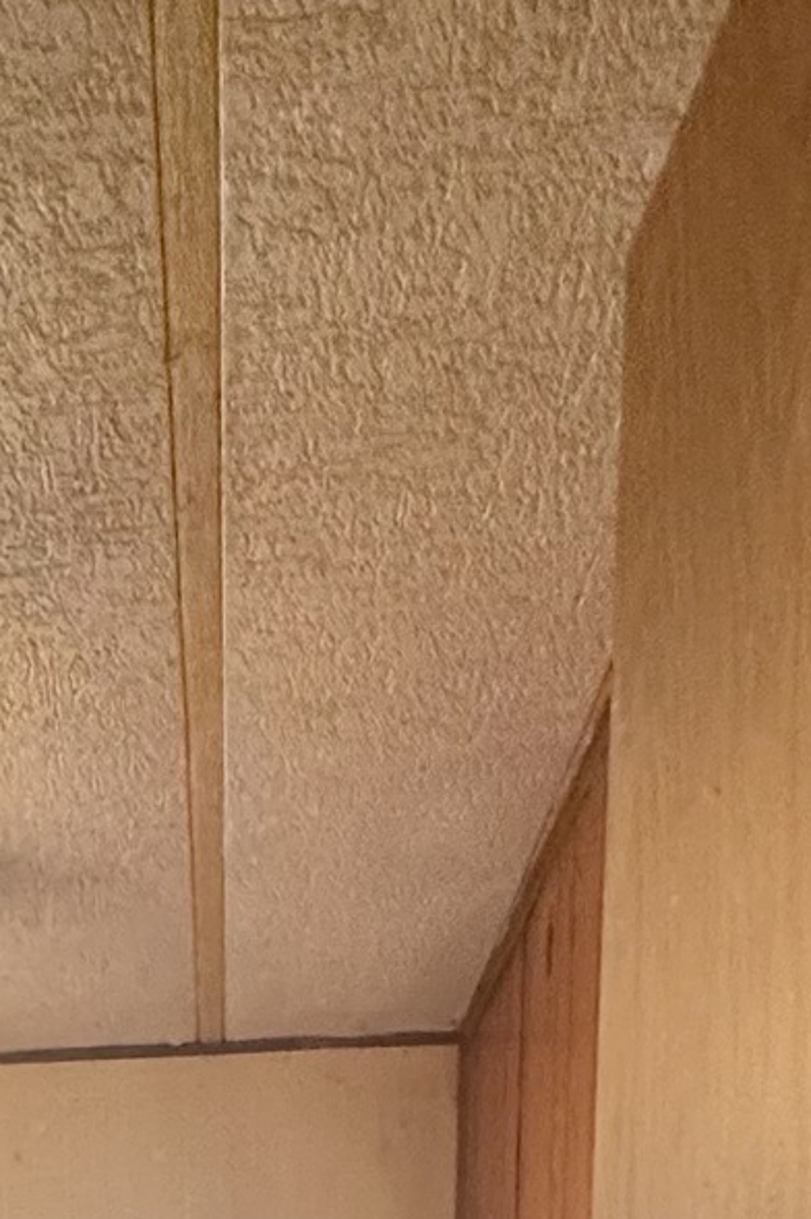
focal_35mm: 57
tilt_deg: -18.6
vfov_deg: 21.8
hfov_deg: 23.3
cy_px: 2204
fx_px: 1928
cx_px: 126
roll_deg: +3.1
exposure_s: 1/60
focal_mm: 2.22
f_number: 2.2
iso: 320
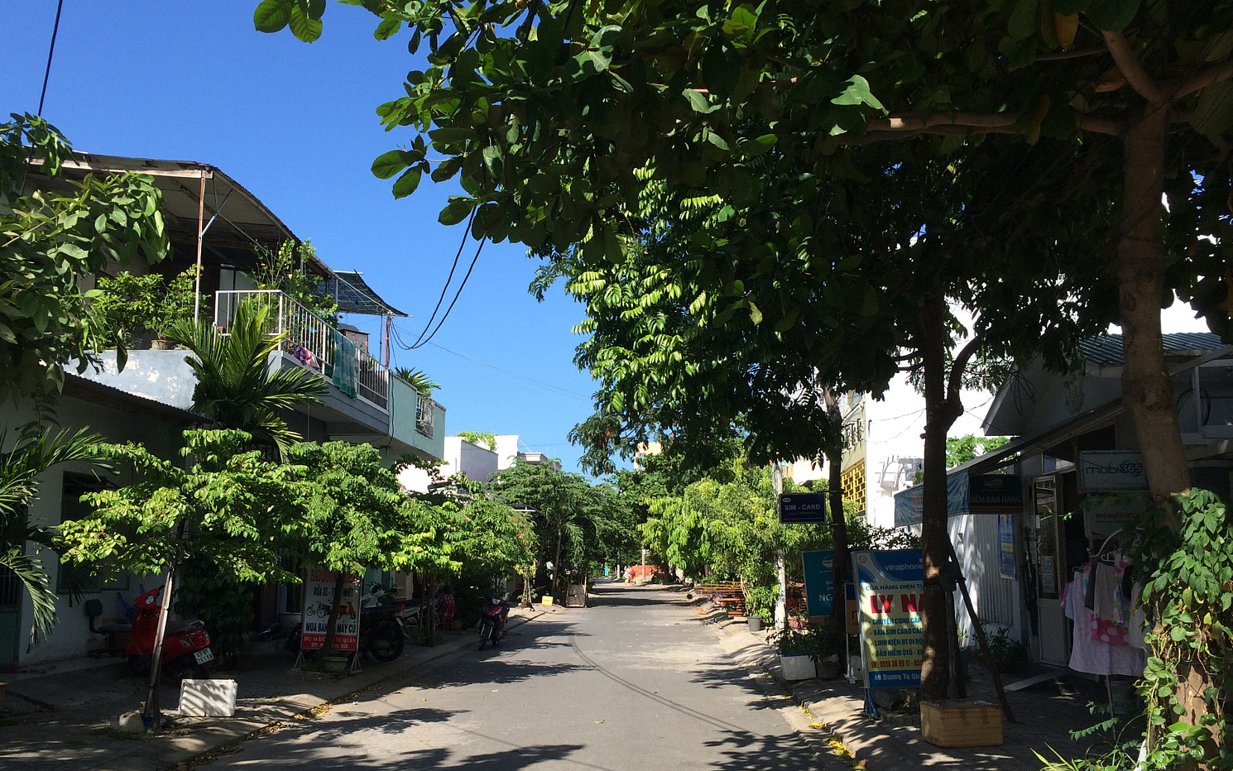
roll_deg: +0.0
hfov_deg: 58.1
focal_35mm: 33
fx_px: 1109
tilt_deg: +7.6
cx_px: 576
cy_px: 433
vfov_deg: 38.3
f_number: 2.2
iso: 32
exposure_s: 1/1282
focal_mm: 4.15
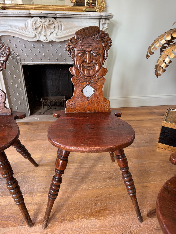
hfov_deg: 56.8
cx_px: 88
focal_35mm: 24
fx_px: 163
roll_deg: -1.0
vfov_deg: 71.6
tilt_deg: -26.0
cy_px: 117
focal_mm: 6.76
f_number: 1.78
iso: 200
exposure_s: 1/60
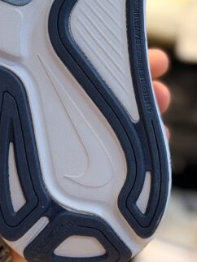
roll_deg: +1.6
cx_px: 70
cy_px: 51
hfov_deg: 10.7
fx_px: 1053
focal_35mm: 139
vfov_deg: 14.1
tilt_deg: -7.7
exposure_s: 1/100
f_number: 1.78
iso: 80
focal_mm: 6.76
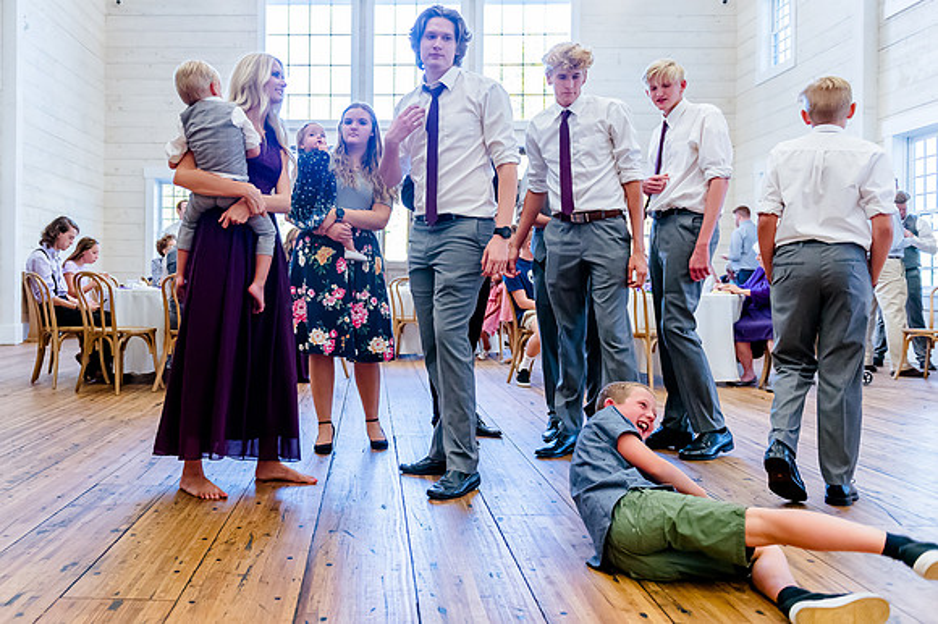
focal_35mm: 31
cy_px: 278
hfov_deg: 59.9
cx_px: 342
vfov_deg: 42.6
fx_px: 800
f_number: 2.8
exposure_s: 1/640
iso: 2500
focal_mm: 24
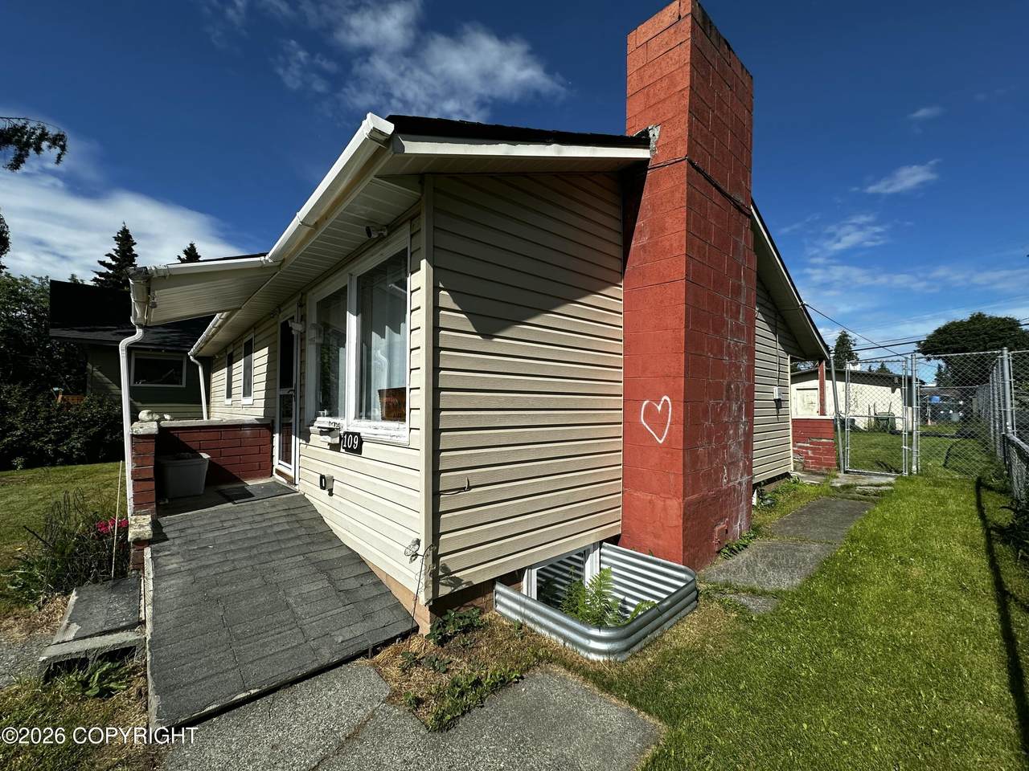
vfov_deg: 85.7
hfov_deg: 102.1
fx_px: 416
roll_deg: +0.4
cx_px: 514
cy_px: 386
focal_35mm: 14
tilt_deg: +3.3
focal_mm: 2.22
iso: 50
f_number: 2.2
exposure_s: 1/2959
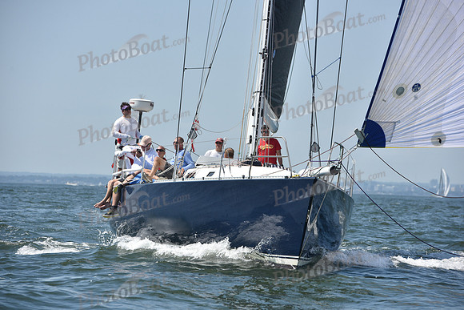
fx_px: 2449
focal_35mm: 190
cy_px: 155
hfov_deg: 10.8
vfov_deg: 7.2
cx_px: 232
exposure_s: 1/1250
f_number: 8
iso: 250
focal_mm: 190
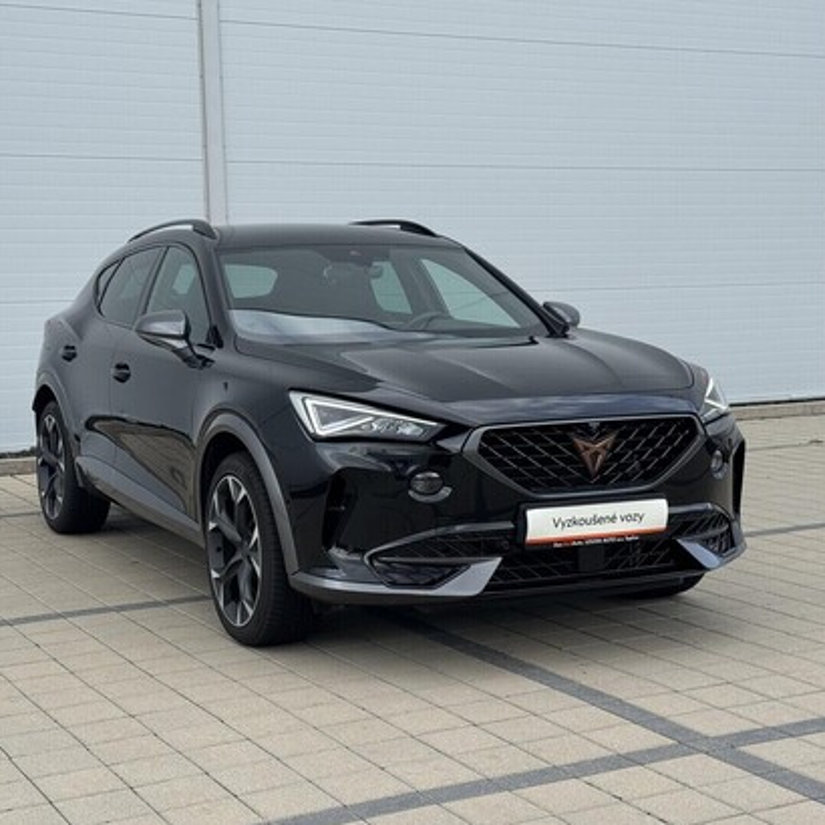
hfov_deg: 30.0
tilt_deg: -3.4
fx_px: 1537
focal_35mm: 57
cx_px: 386
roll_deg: +2.0
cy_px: 414
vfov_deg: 30.0
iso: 64
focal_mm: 6.76
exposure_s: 1/2179
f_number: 1.78
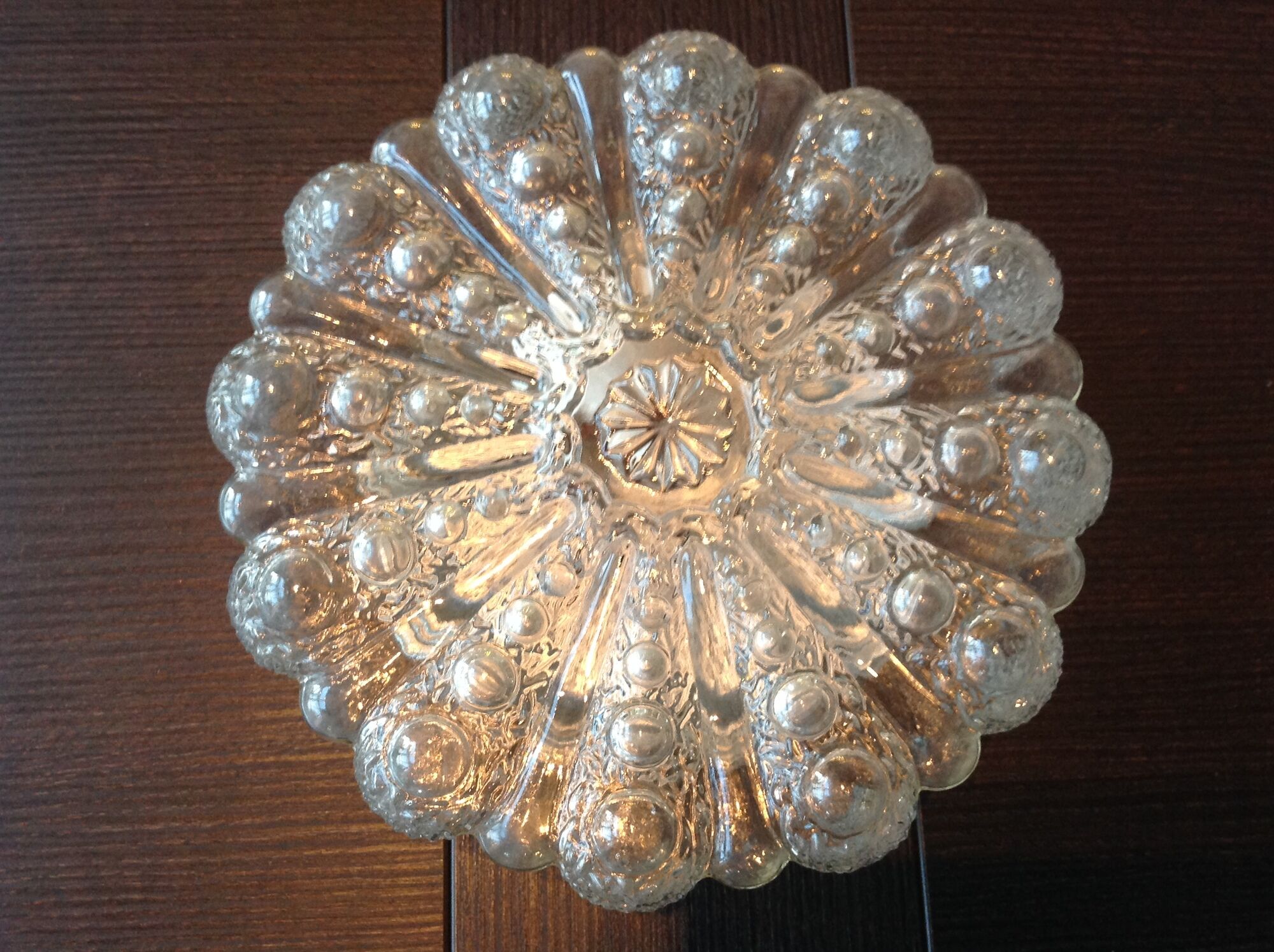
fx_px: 1286
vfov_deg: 40.6
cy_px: 476
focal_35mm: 35
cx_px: 637
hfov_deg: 52.7
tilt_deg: -77.7
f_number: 2.4
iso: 160
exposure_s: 1/15
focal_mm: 4.28
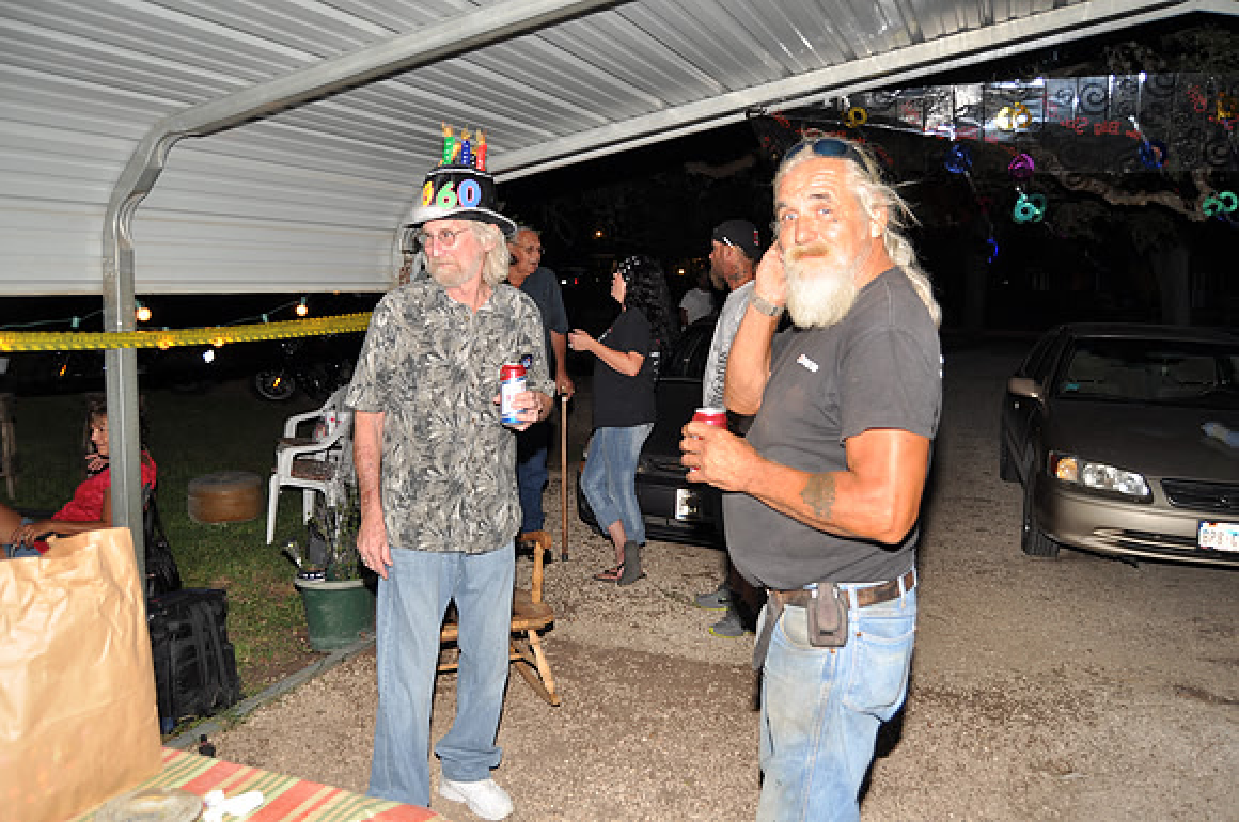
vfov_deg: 45.5
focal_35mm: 28
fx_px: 979
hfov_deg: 64.6
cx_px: 620
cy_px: 411
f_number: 4
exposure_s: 1/60
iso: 200
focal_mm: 19
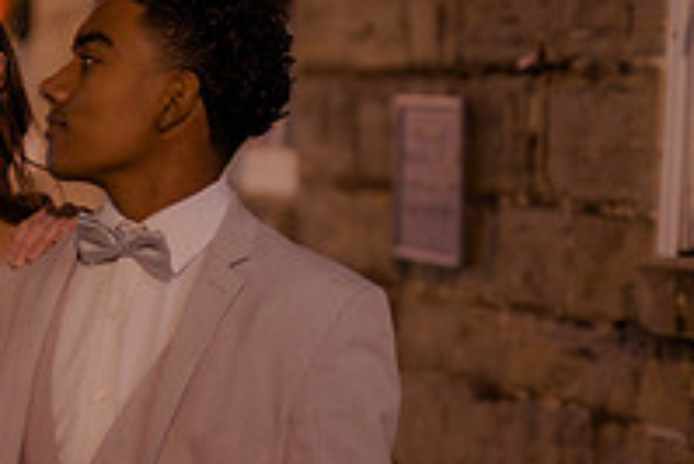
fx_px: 2817
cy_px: 354
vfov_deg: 9.4
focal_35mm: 146
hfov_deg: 13.8
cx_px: -56
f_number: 1.4
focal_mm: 50
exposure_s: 1/200
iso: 2500
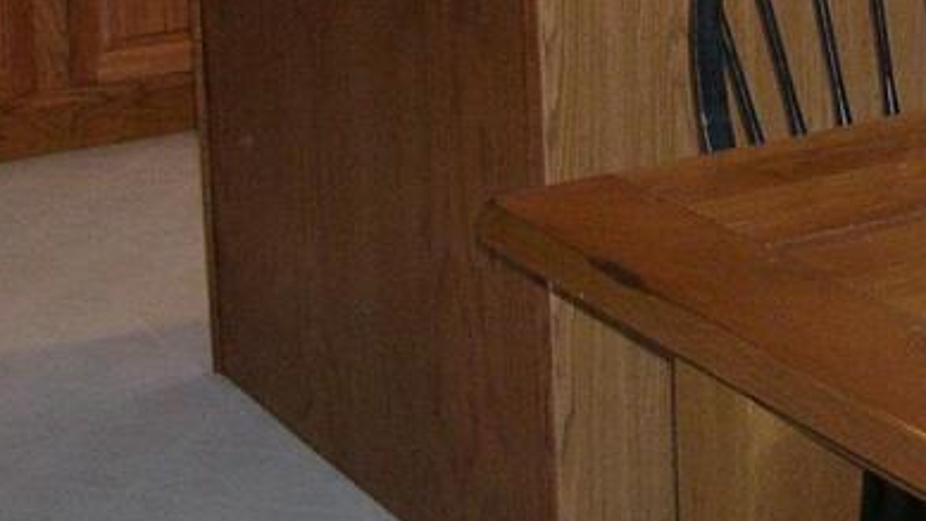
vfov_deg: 10.6
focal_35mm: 109
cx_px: 774
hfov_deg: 19.4
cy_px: -309
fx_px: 2677
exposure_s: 1/60.1
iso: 88
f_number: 2.8
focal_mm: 5.8
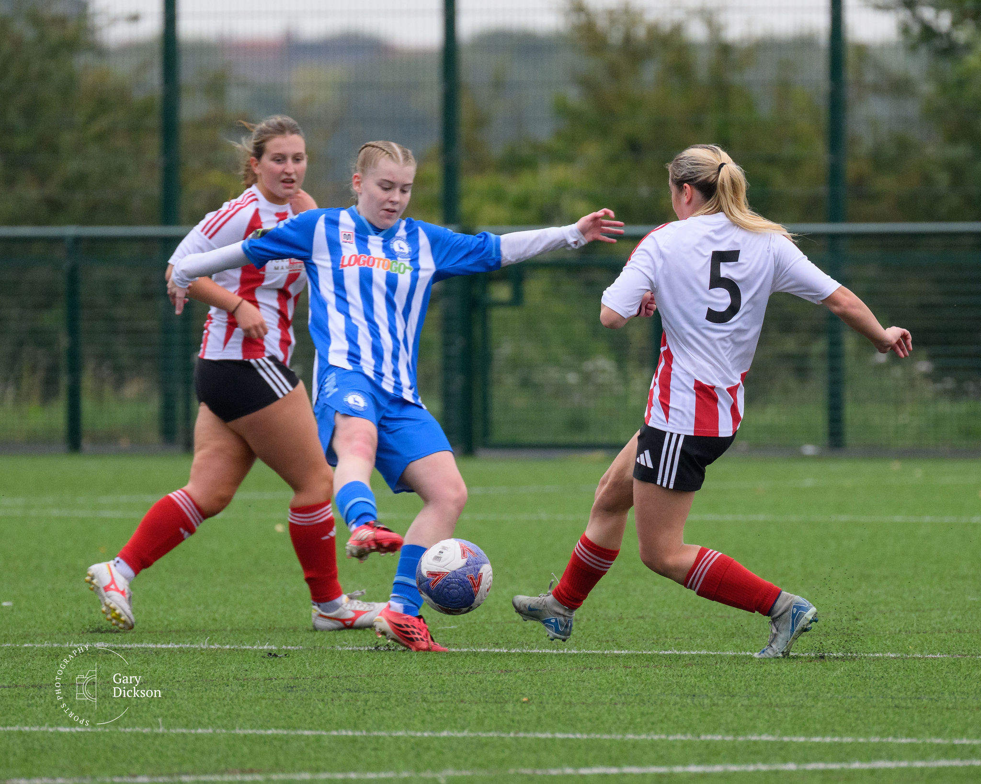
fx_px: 23047
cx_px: 702
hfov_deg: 2.4
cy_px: 405
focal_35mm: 794
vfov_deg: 1.9
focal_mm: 400
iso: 1600
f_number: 5.6
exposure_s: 1/1000
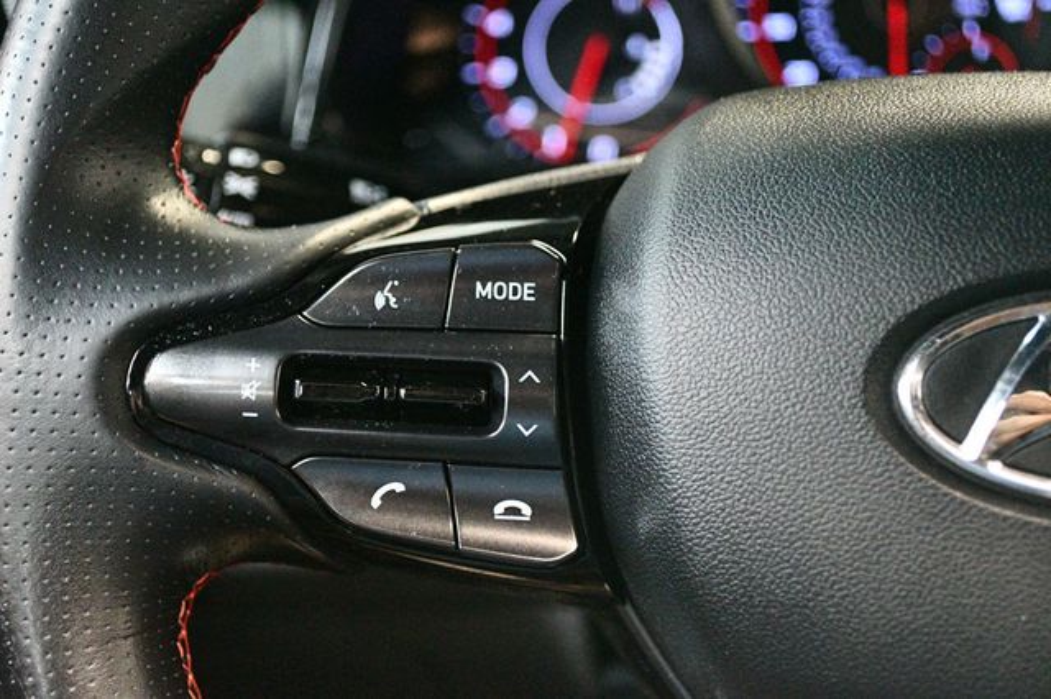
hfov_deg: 35.1
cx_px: 526
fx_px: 1663
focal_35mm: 57
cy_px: 350
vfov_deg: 23.8
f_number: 5
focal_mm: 38
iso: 12800
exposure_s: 1/50
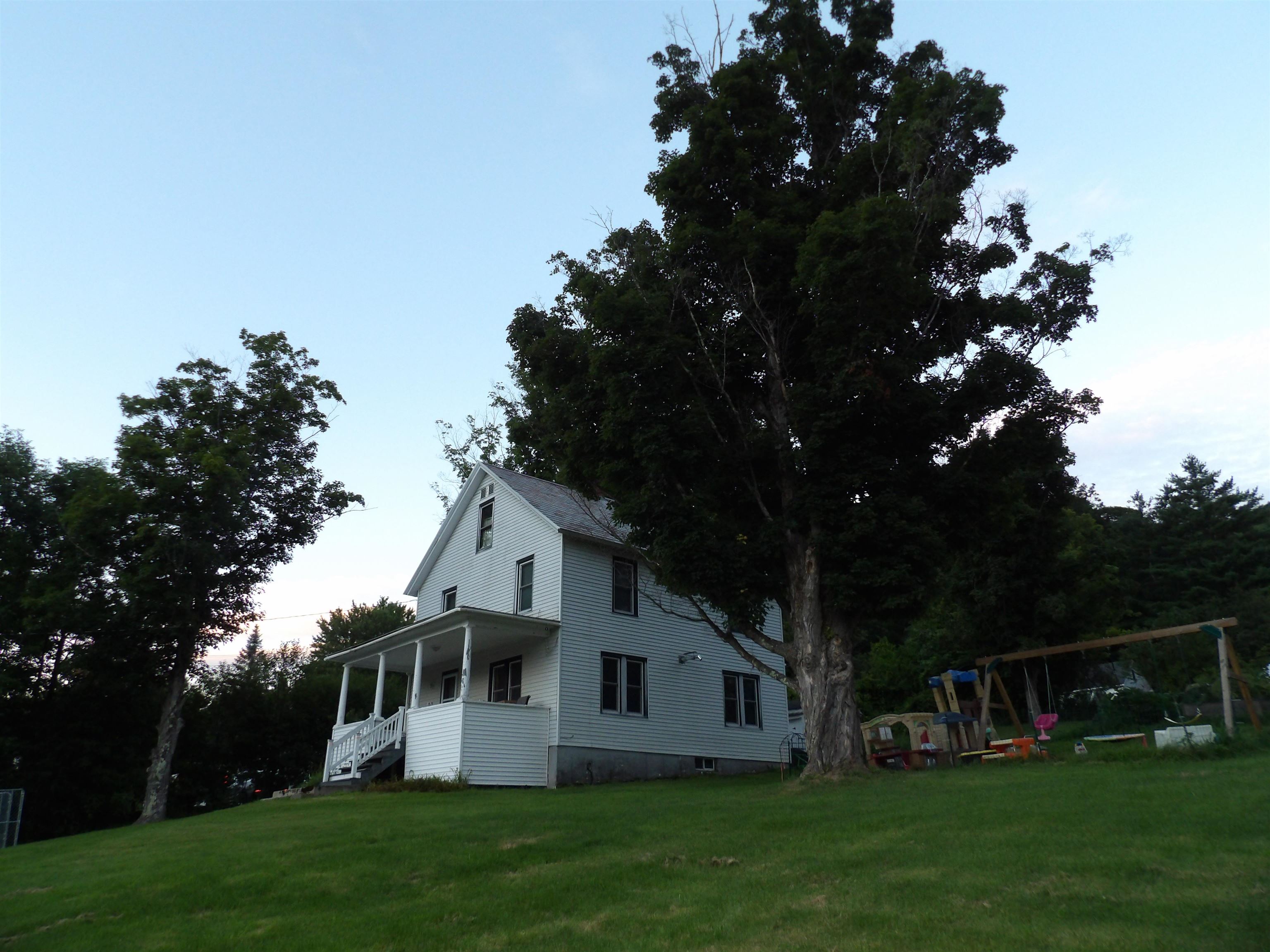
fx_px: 881
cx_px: 635
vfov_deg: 56.8
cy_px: 476
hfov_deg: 71.6
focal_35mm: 24
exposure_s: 1/58
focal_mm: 4.3
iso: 200
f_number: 3.2
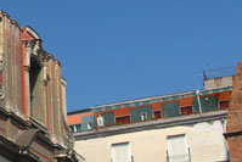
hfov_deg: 17.8
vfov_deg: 12.2
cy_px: 26
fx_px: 753
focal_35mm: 112
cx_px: 6
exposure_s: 1/350
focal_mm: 24
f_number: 5
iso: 100
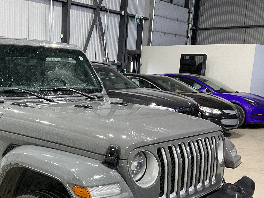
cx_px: 49
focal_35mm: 52
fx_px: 397
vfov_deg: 27.3
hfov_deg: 35.5
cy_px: 165
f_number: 1.8
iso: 160
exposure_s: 1/60
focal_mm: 3
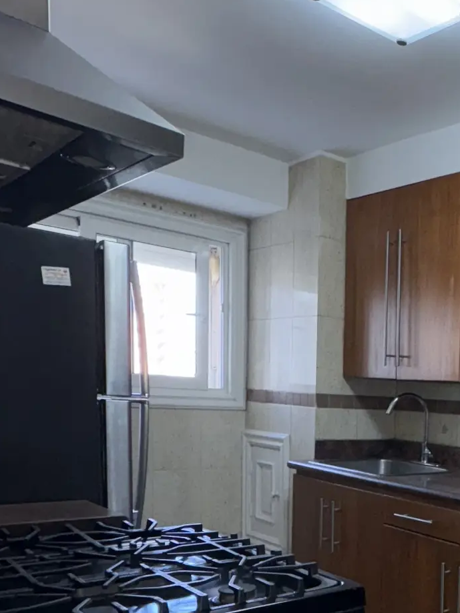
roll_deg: -3.5
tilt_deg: -4.6
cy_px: 474
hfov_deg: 30.7
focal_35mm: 39
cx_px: 563
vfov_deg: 45.8
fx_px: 691
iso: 50
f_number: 2.2
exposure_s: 1/75
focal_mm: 2.22
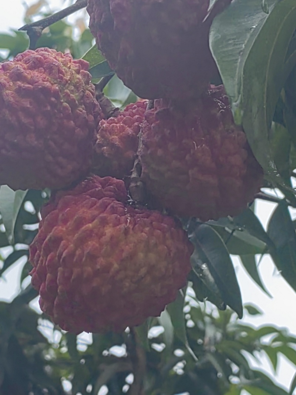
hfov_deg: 14.9
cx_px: 148
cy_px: 198
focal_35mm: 99
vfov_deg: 19.8
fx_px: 1129
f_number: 1.9
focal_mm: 5.52
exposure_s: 1/2907
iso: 50
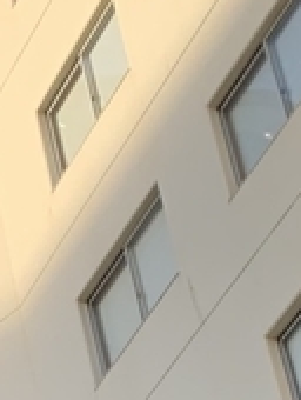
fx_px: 2116
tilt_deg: +27.7
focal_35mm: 183
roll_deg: +1.0
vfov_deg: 9.1
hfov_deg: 7.2
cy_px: 1113
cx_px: -593
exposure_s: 1/435
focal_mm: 4.25
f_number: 1.8
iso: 25
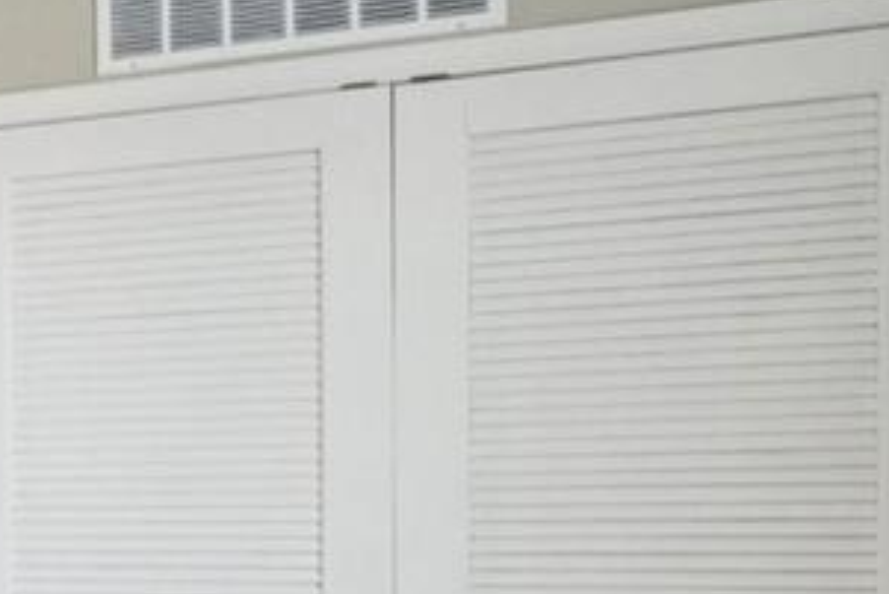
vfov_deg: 15.4
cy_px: 564
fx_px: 2166
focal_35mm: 88
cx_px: -1273
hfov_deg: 14.5
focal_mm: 11
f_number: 8
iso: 400
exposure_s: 1/25
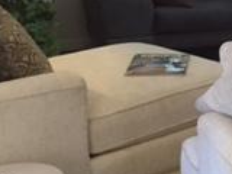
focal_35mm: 116
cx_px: 265
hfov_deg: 16.4
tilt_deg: -8.4
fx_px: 777
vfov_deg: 12.5
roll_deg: +0.7
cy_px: -26
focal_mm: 4.15
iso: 250
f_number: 2.2
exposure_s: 1/30
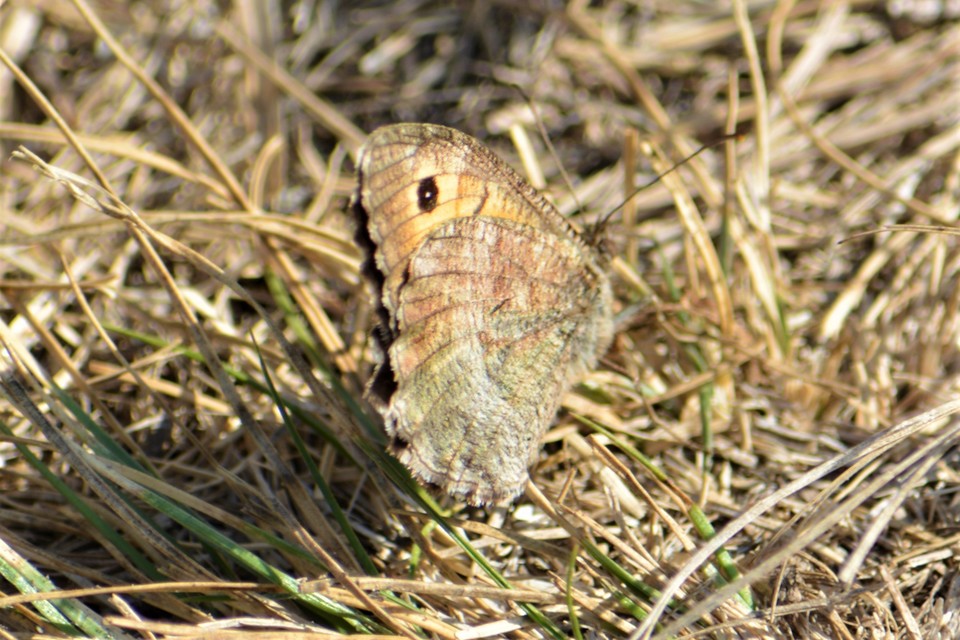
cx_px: 480
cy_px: 320
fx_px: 11999
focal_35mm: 450
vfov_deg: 3.1
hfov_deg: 4.6
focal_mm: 300
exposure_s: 1/200
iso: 100
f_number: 8
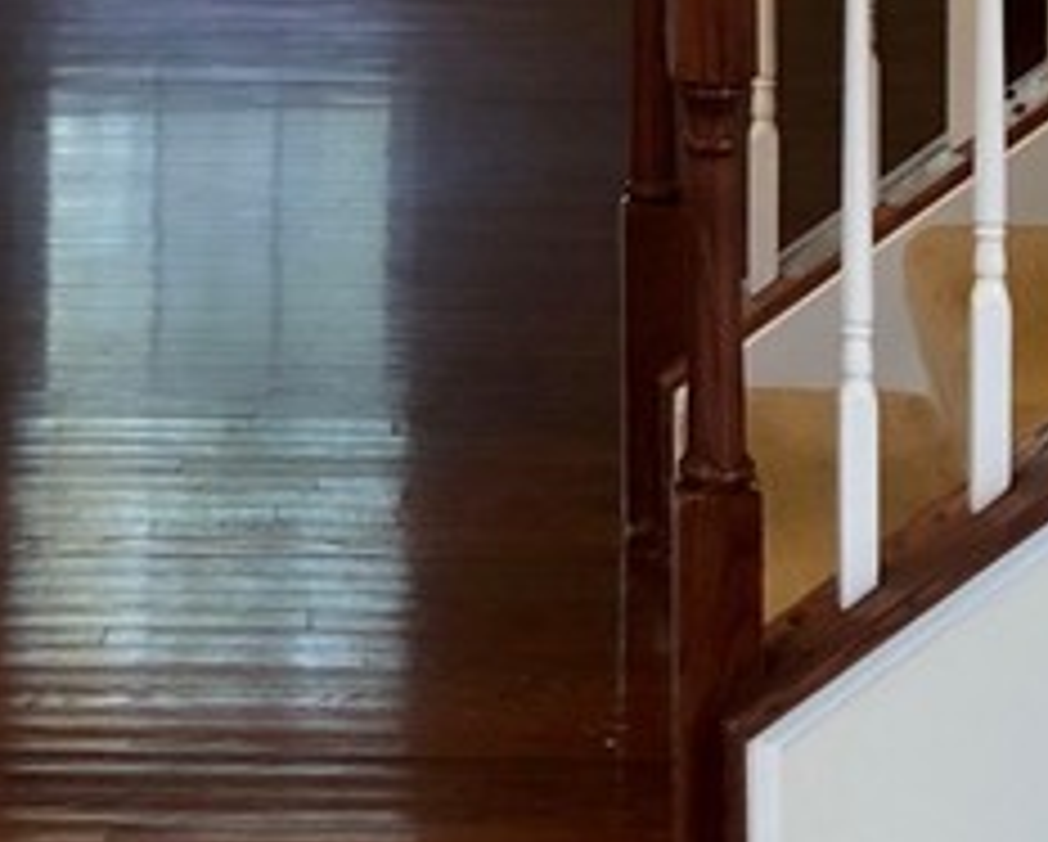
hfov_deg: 16.0
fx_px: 3727
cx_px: 427
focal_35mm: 120
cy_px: -513
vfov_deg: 12.1
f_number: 1.8
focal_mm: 3.99
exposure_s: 1/15
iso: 50
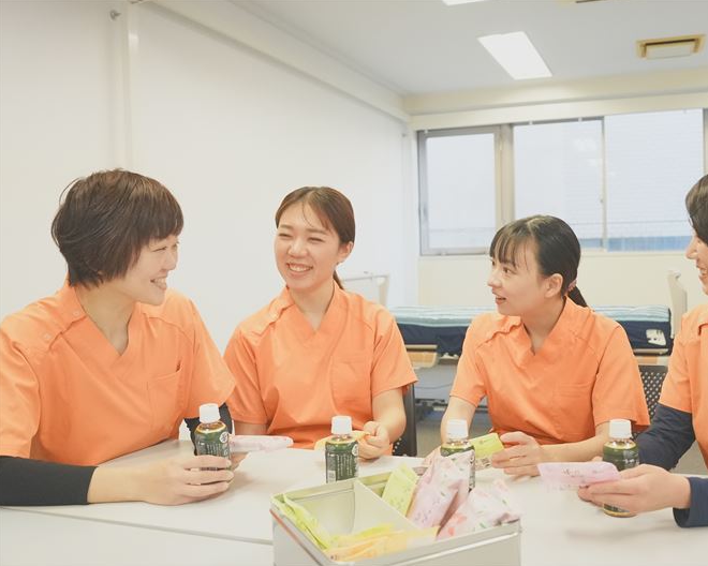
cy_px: 282
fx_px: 691
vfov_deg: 44.5
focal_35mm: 33
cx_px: 424
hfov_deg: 53.8
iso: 12800
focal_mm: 29
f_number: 4.5
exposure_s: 1/80
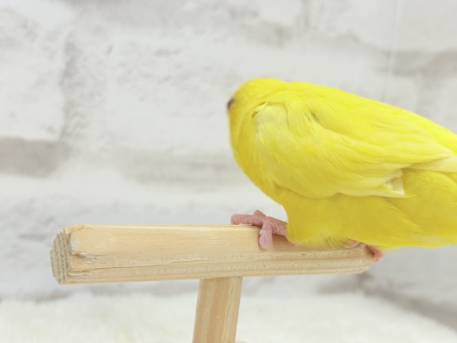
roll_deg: -6.2
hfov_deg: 36.8
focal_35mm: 52
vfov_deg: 28.0
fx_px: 687
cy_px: 172
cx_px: 228
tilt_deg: -3.2
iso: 64
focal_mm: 5.96
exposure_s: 1/100
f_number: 1.6
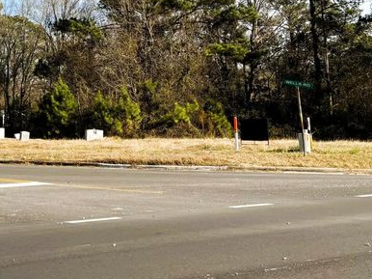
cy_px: 20
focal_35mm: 69
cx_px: -65
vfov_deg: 20.8
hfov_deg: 25.5
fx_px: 741
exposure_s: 1/2933
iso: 50
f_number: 1.6
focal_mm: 5.96
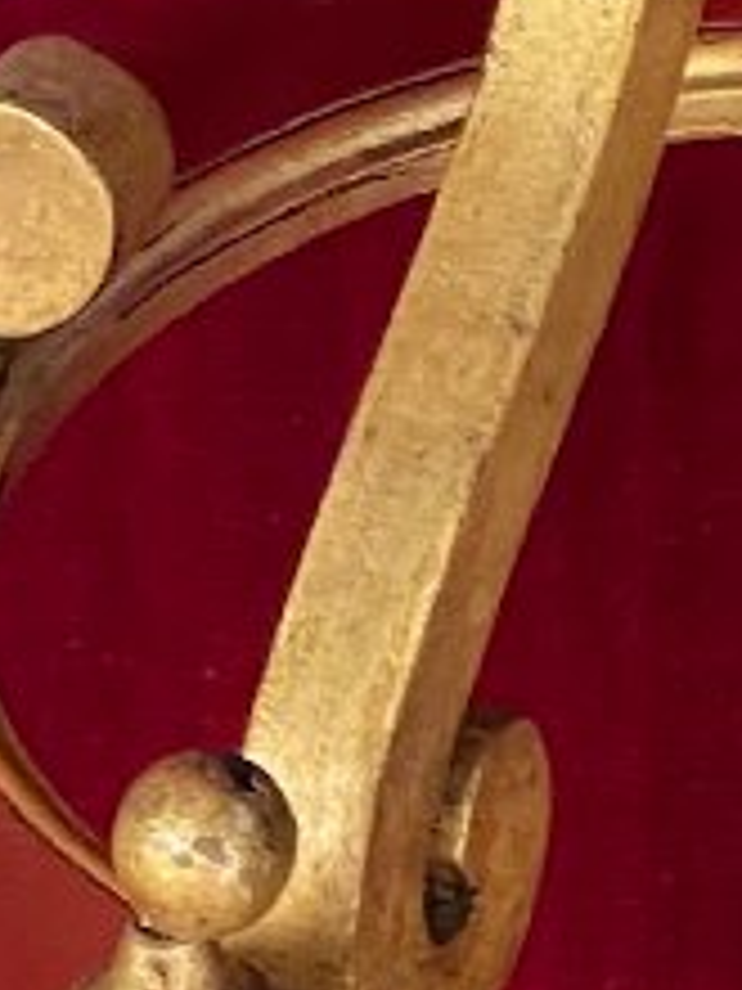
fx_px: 8117
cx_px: 1043
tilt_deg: -40.7
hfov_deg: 5.2
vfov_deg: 6.9
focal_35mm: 284
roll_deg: +0.2
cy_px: 1120
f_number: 2
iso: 800
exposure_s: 1/60
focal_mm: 6
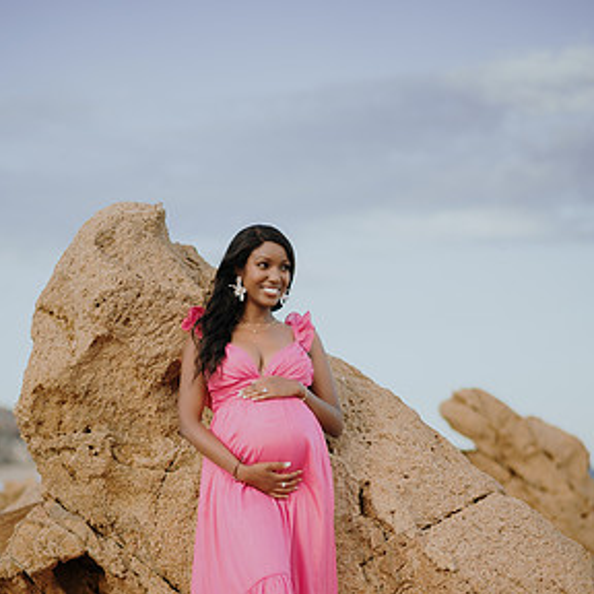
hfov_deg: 22.5
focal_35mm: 77
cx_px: 293
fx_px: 1495
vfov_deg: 22.3
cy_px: 431
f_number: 1.4
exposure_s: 1/2000
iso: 50
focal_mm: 58
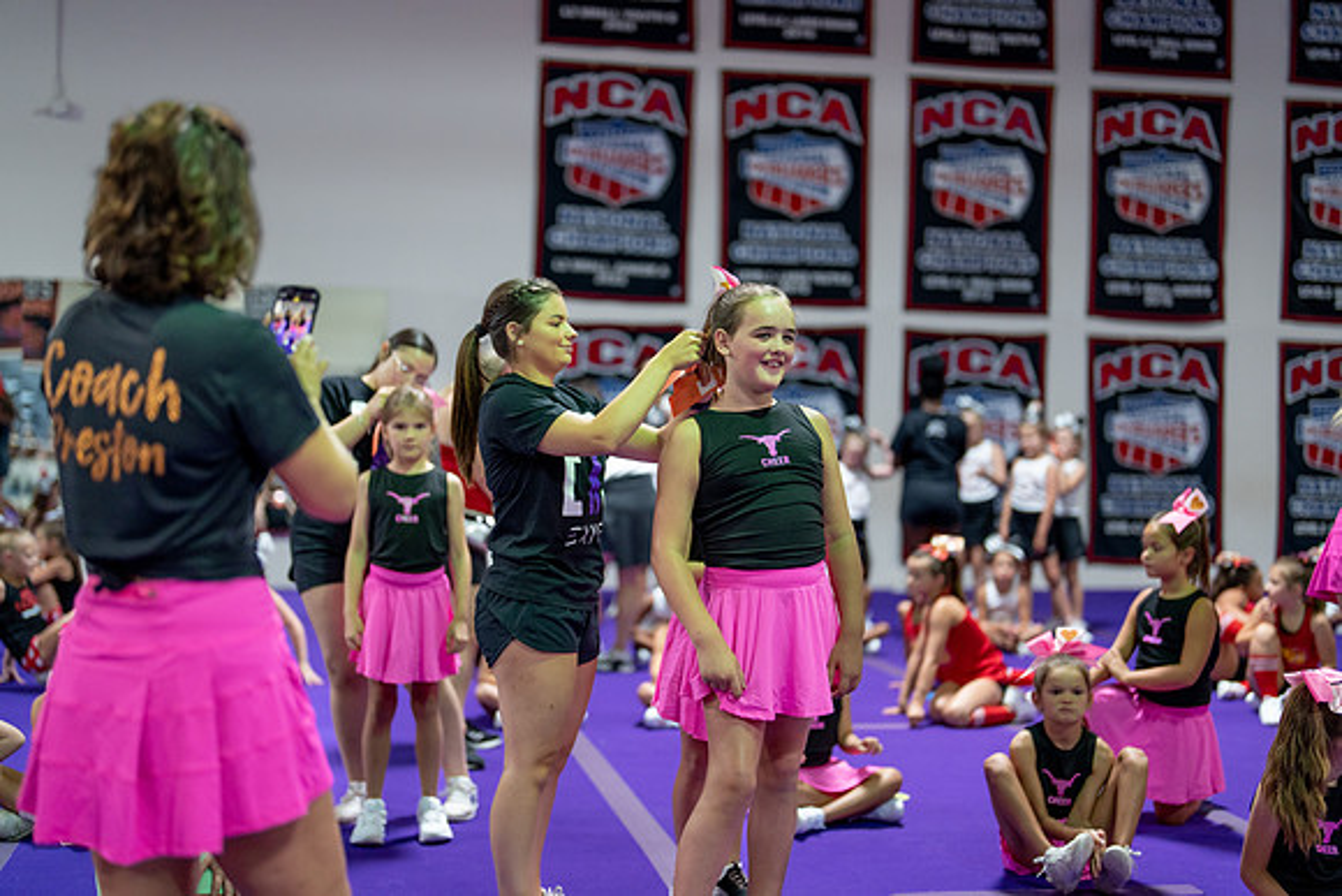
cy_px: 448
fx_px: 1864
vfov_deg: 27.0
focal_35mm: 50
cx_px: 671
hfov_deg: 39.6
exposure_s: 1/400
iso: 800
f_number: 1.2
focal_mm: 50
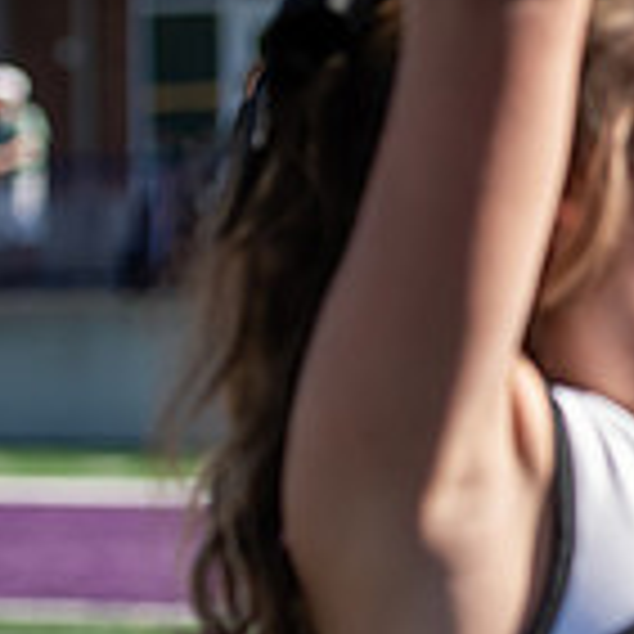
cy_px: 223
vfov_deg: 6.1
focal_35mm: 287
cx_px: 1012
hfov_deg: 6.0
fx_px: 5947
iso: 125
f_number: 3.5
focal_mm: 82
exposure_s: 1/1000
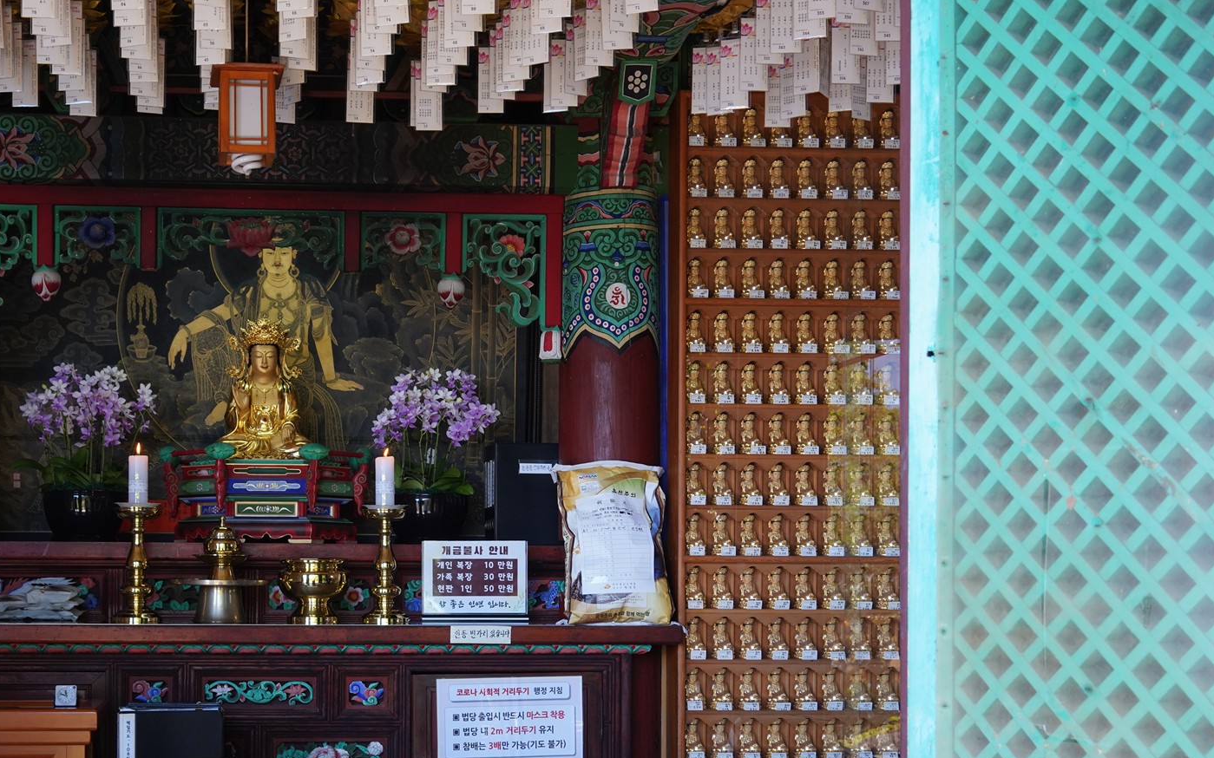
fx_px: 1687
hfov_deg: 38.8
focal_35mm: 51
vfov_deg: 25.1
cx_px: 348
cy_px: 536
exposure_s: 1/100
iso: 800
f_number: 7.1
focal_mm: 35
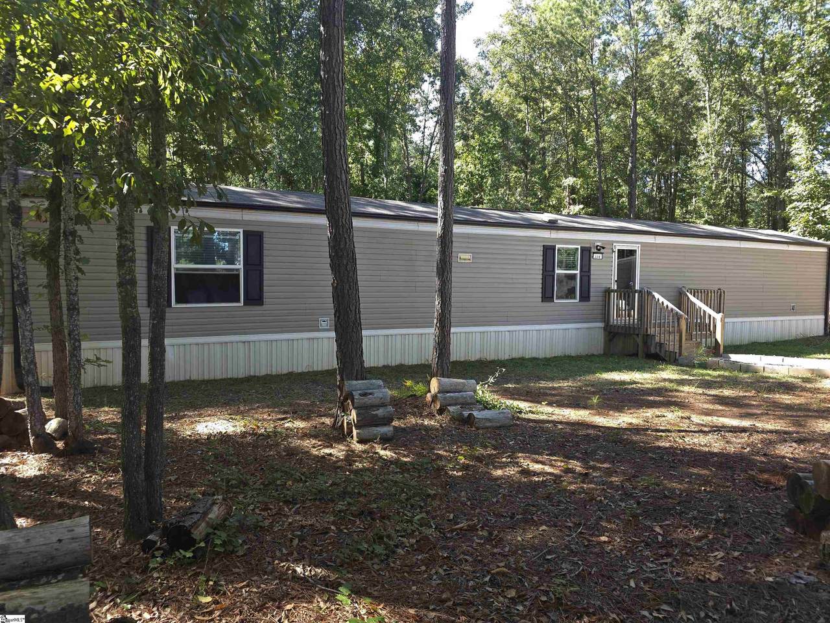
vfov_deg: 58.9
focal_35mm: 23
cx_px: 415
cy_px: 312
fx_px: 551
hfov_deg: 73.9
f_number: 1.7
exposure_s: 1/60
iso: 16
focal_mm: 6.3
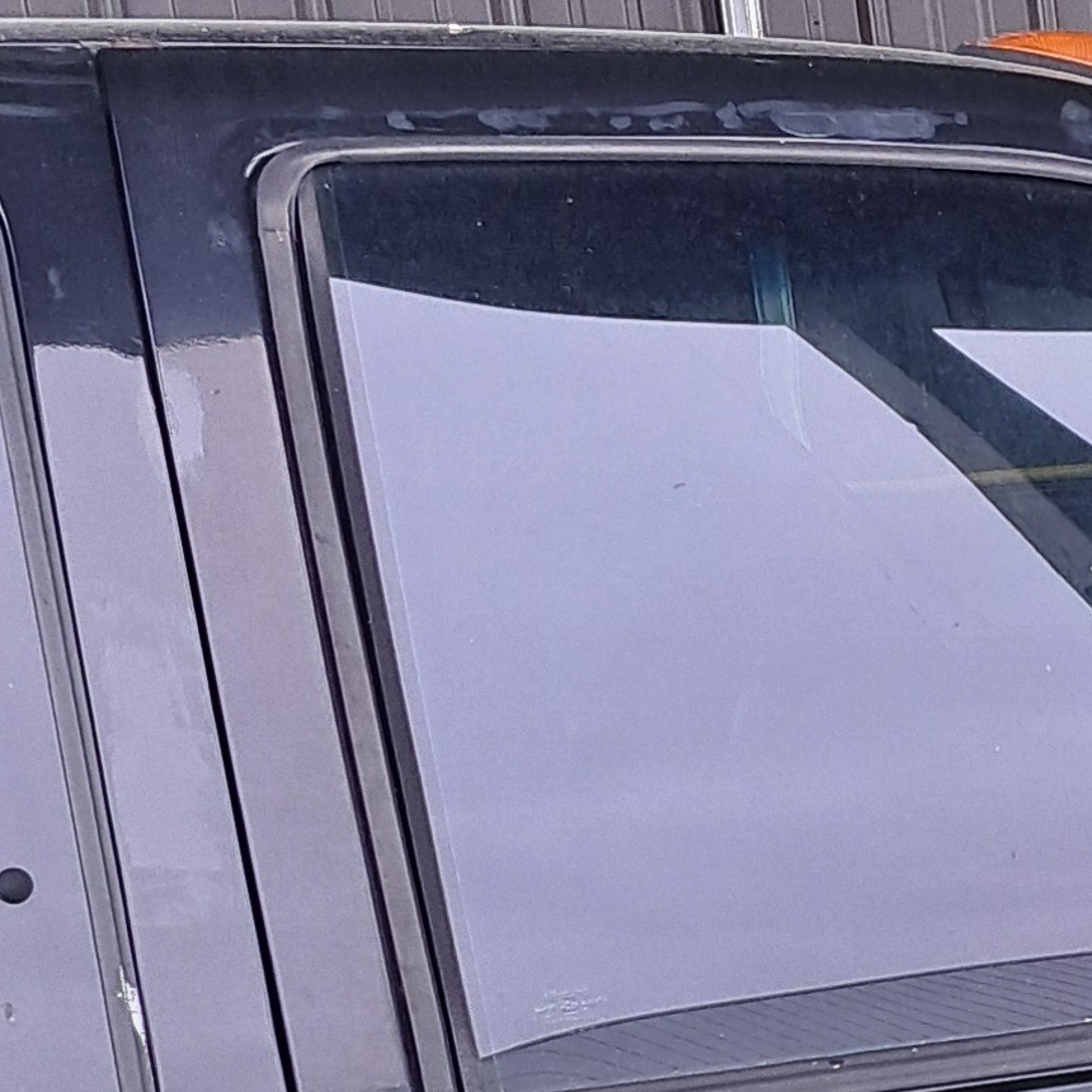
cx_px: 2062
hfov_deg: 13.5
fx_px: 4069
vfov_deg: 14.9
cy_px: 1225
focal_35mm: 114
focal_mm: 5.23
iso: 50
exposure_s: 1/161
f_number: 1.8
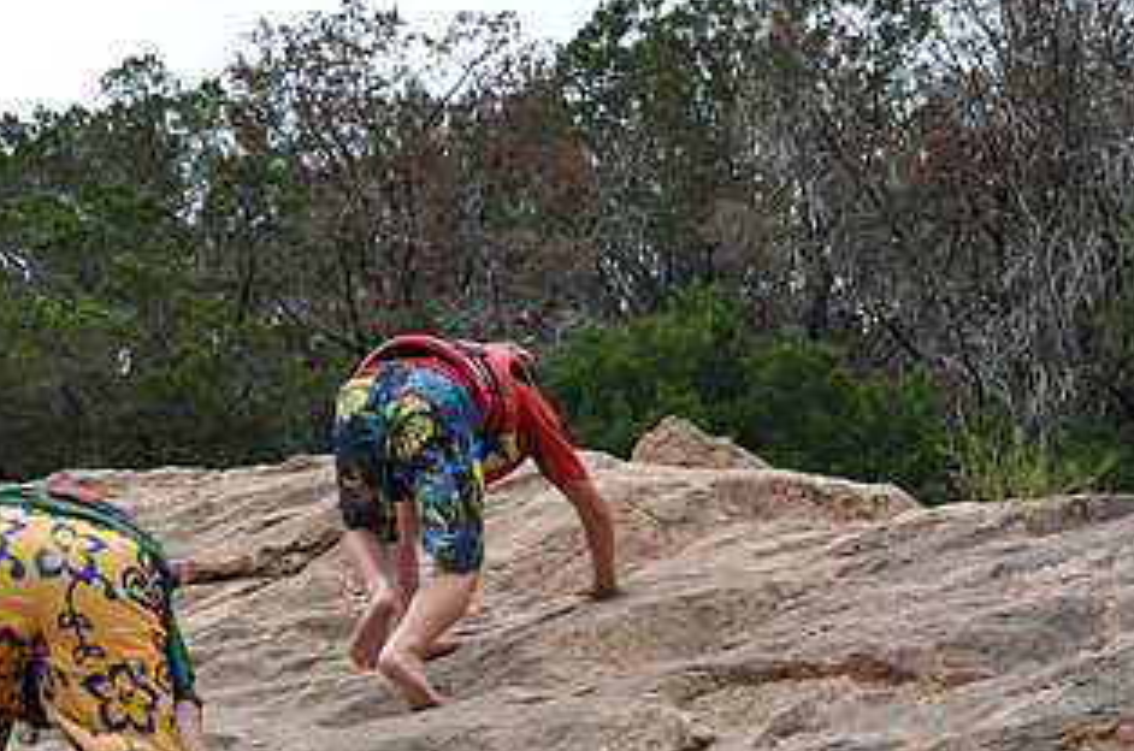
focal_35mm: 75
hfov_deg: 26.8
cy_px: 590
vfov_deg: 18.0
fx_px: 2355
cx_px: 318
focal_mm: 27
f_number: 6.3
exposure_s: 1/1600
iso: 400
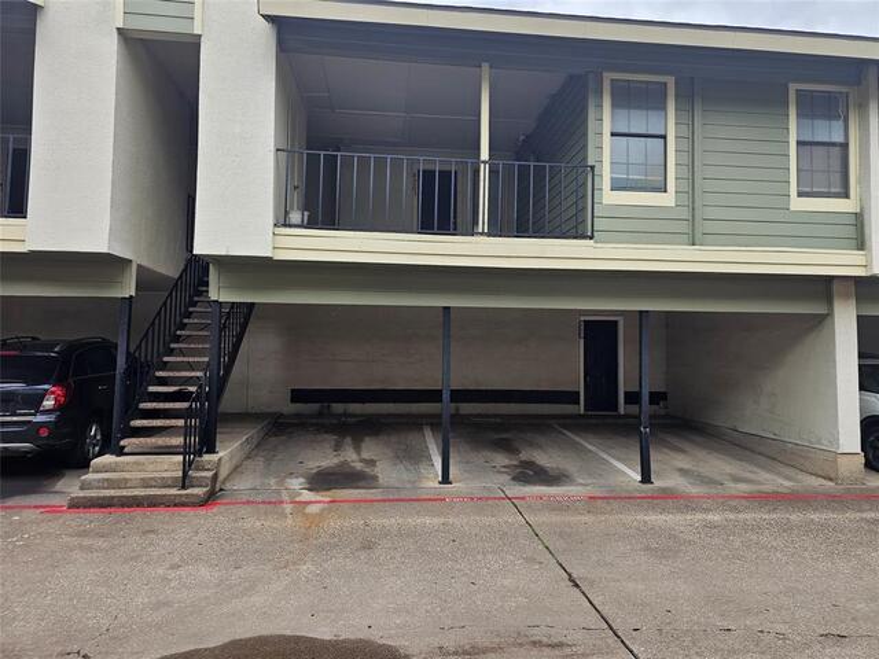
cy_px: 330
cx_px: 440
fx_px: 584
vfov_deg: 58.9
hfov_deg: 73.9
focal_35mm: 23
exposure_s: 1/221
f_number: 1.7
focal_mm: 6.3
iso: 20
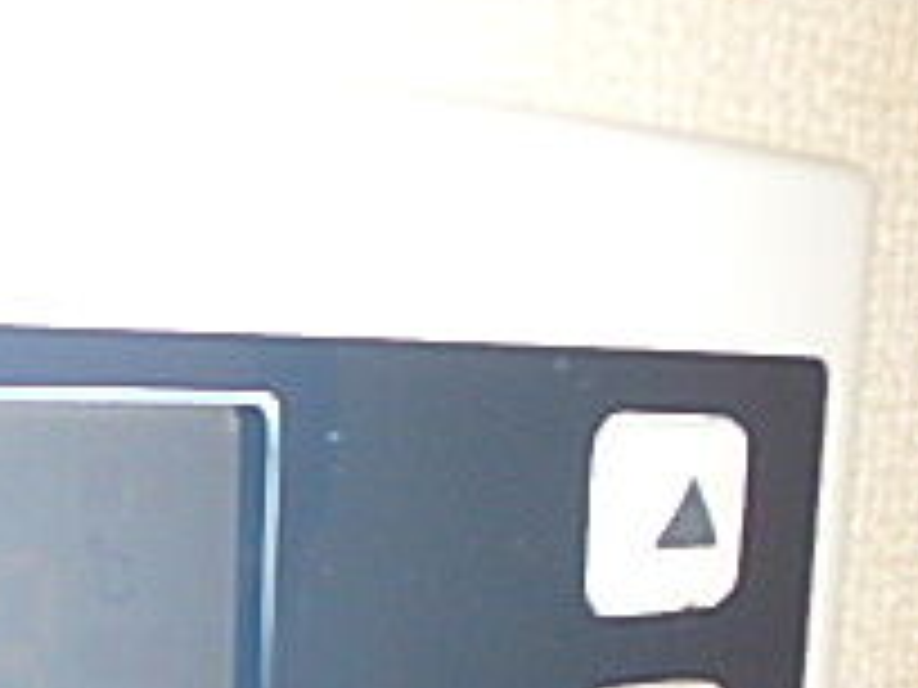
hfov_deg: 26.3
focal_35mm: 66
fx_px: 1750
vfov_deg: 20.5
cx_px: -166
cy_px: 868
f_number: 3.5
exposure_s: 1/30
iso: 250
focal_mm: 3.7
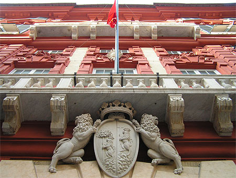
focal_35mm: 38
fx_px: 259
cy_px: 89
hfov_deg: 49.0
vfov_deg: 37.8
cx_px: 118
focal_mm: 6.3
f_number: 2.8
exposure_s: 1/100
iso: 50
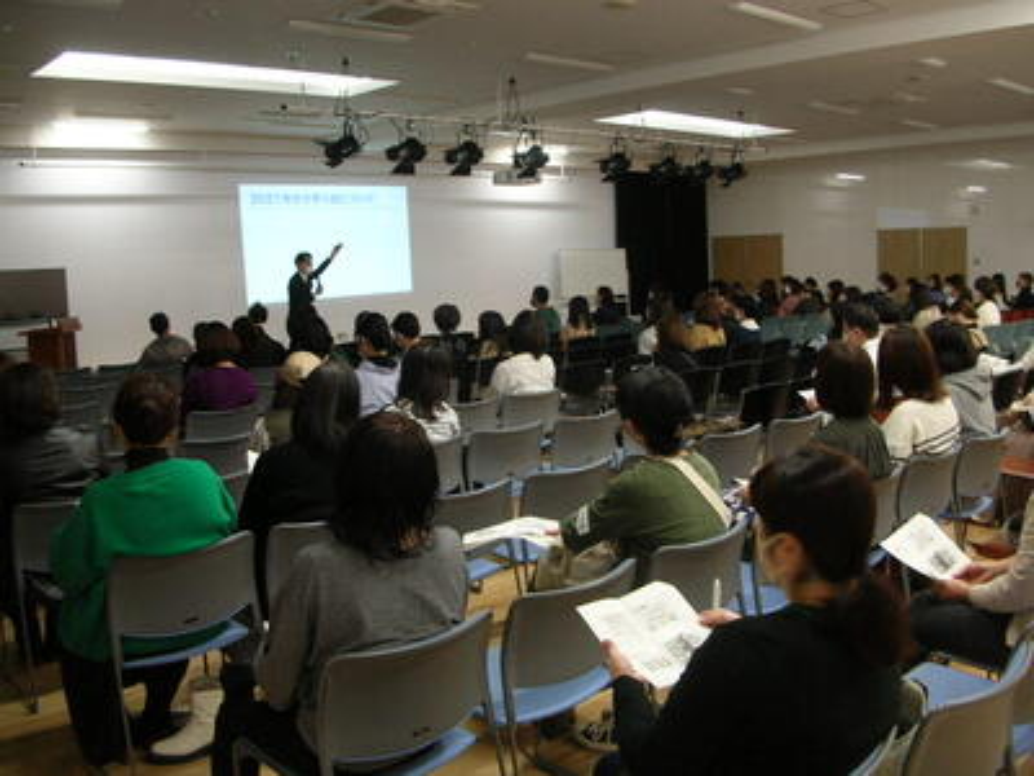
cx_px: 517
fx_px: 1045
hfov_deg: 52.6
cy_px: 388
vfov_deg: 40.7
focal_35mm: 35
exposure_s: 1/7.4
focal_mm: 5.8
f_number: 2.8
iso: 50
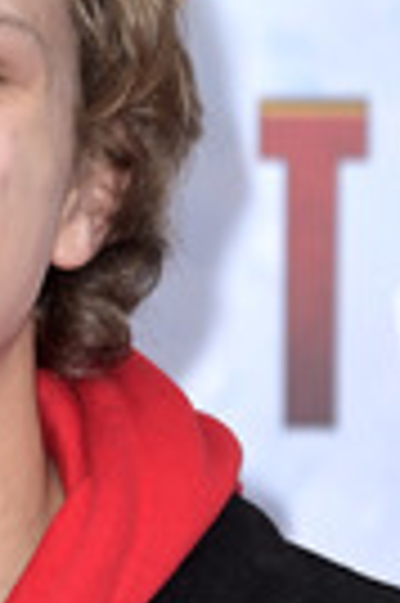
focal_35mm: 569
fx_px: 9507
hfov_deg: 2.4
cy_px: 549
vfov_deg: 3.6
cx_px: -142
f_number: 6.3
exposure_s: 1/250
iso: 320
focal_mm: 190
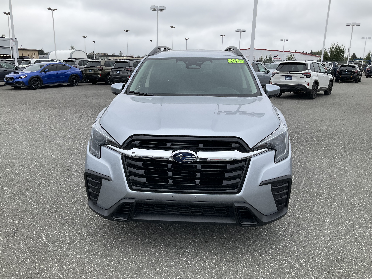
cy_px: 140
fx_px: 312
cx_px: 186
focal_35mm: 29
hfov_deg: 61.7
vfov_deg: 48.2
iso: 25
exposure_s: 1/534
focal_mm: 3
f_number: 1.8
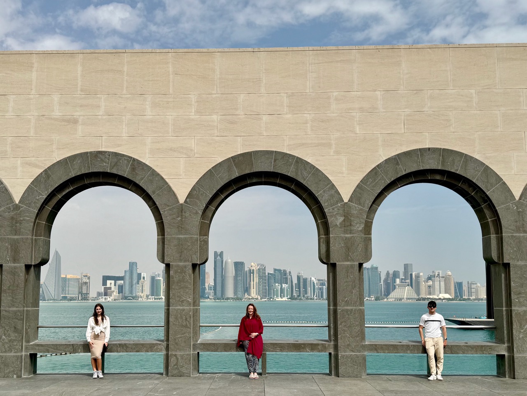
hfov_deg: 71.6
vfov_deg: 56.8
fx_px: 365
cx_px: 264
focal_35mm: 24
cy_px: 198
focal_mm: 6.86
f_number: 1.78
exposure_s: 1/10417
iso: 80
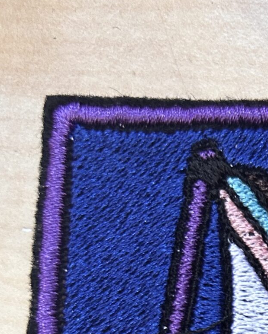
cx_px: 401
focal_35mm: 84
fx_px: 832
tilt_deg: -88.5
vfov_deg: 20.4
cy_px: 458
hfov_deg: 16.6
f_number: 1.5
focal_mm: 5.7
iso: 200
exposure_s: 1/60
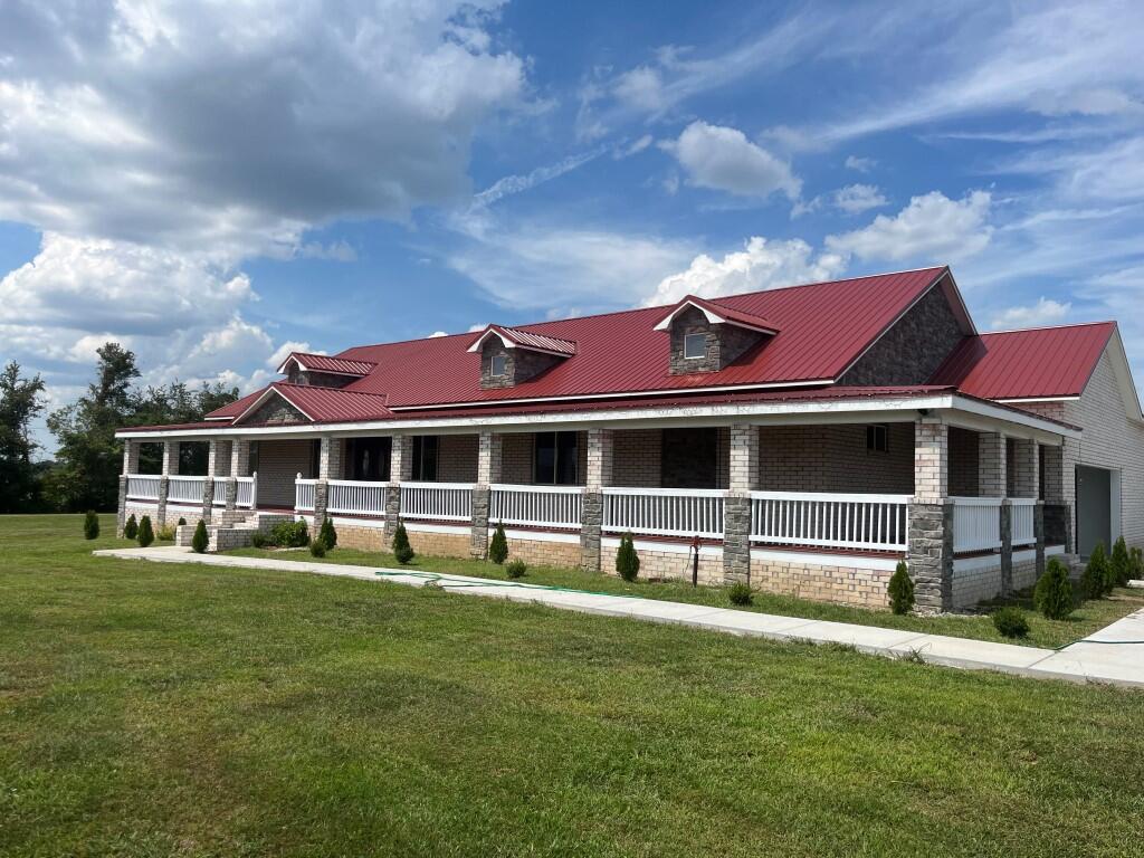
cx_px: 572
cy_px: 429
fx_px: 859
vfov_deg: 53.1
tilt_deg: +3.4
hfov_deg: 67.3
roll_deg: -0.9
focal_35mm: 26
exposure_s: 1/5076
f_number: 1.6
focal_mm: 5.1
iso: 50
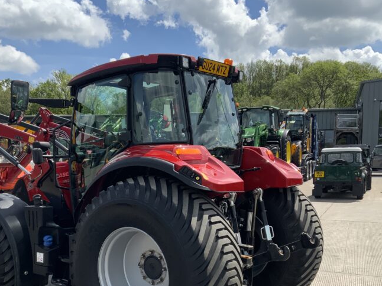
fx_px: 507
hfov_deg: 41.1
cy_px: 204
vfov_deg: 31.1
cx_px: 156
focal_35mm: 46
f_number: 1.8
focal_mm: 3
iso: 16
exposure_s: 1/1848
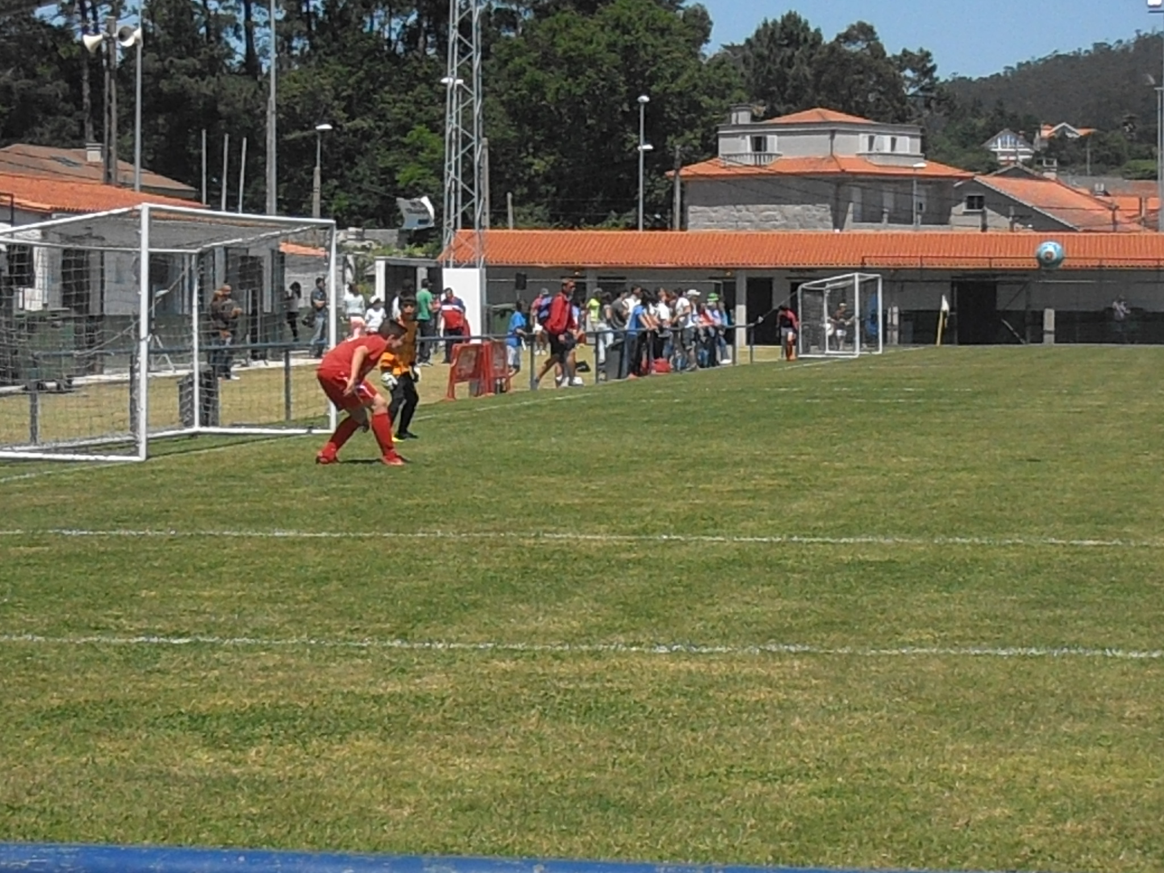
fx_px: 3732
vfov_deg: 13.3
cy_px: 436
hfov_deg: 17.7
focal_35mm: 111
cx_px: 582
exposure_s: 1/320
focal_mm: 19.64
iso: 400
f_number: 14
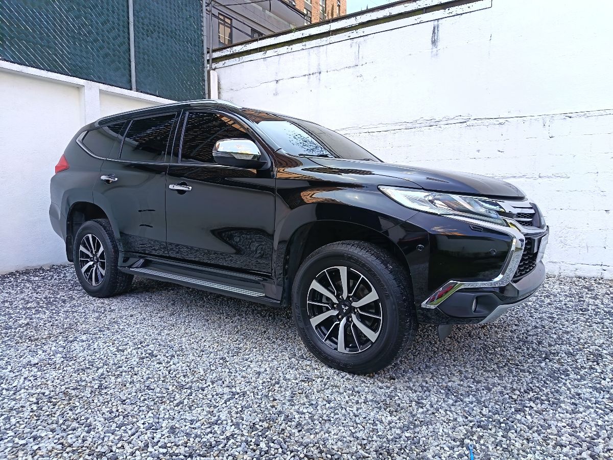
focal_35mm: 24
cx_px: 306
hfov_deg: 71.6
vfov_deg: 56.8
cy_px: 230
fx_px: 425
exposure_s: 1/120
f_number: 1.75
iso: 184
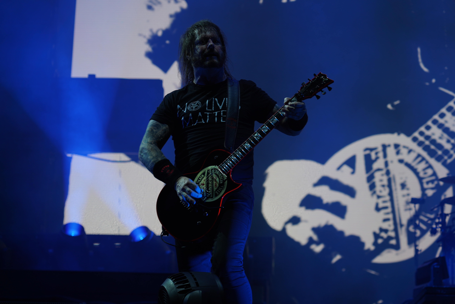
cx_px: 228
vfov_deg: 15.9
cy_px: 152
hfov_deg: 23.6
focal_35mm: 86
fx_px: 1087
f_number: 4.5
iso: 100
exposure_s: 1/125
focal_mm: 86
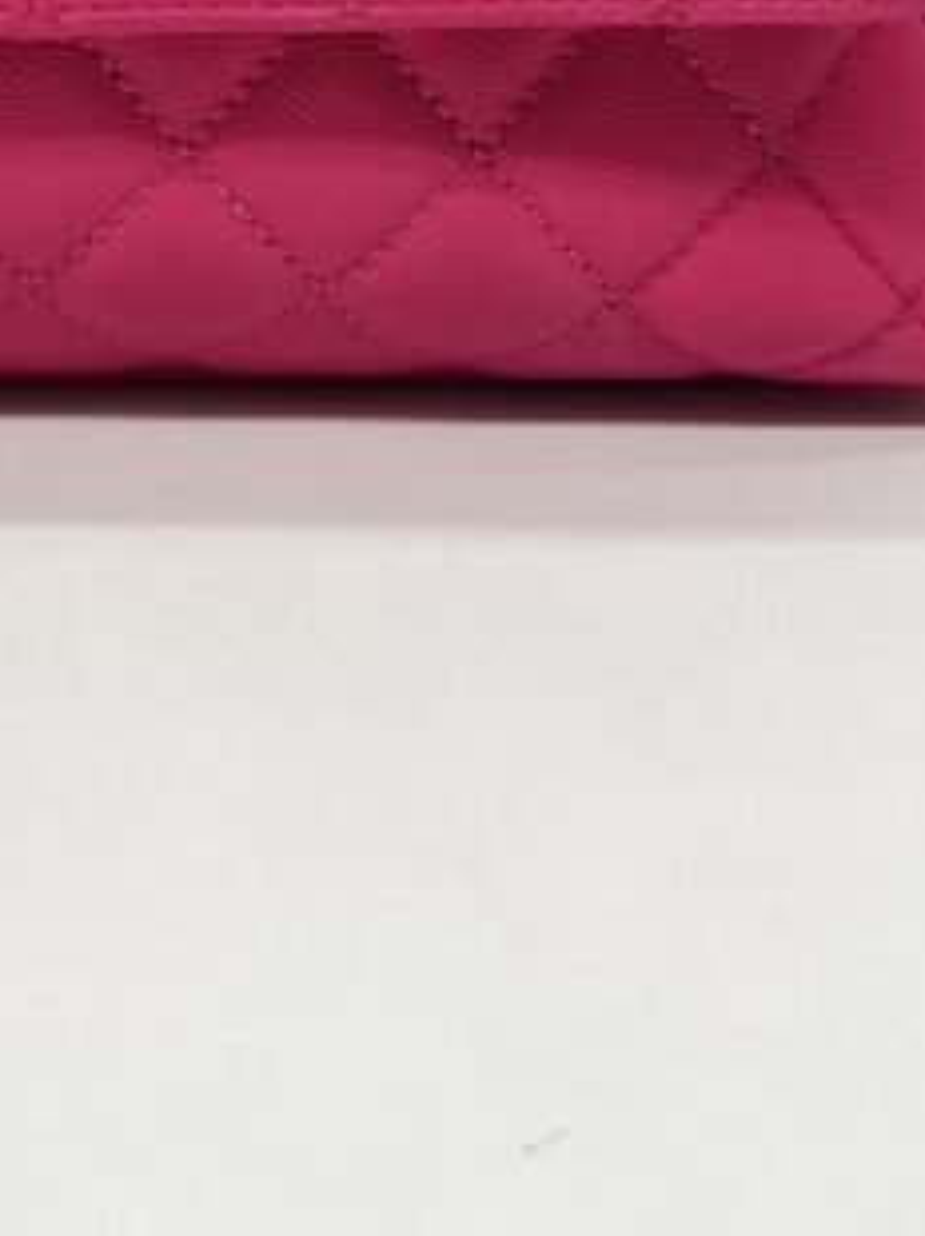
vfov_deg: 21.0
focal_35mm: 86
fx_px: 3068
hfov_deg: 16.8
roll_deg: -0.1
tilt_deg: -10.0
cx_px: -4
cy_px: -291
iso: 32
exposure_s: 1/105
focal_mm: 5.7
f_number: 1.5
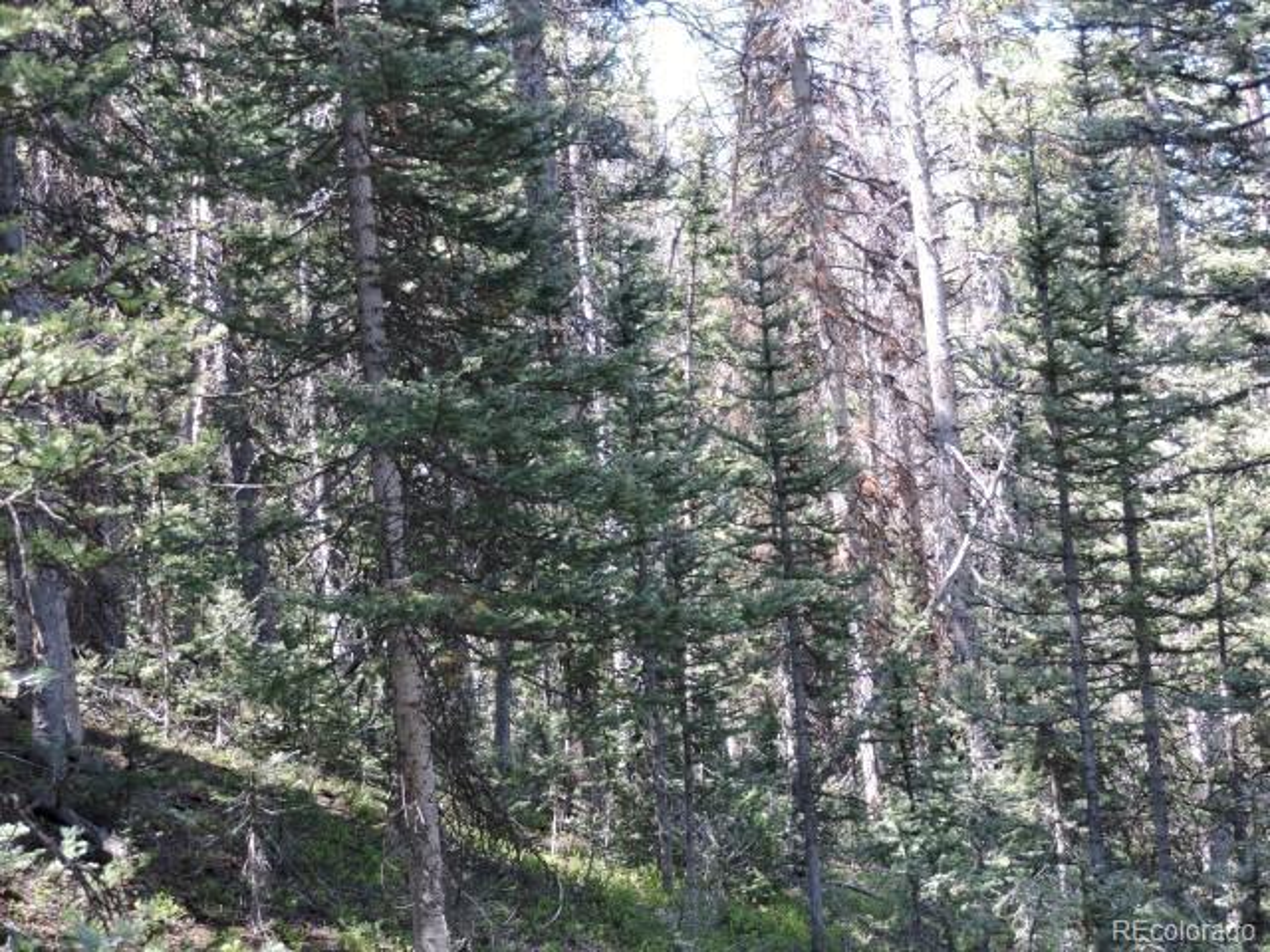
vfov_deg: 21.0
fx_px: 2568
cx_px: 635
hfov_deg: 27.8
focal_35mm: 70
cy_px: 476
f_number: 3.9
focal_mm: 12.5
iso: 100
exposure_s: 1/60
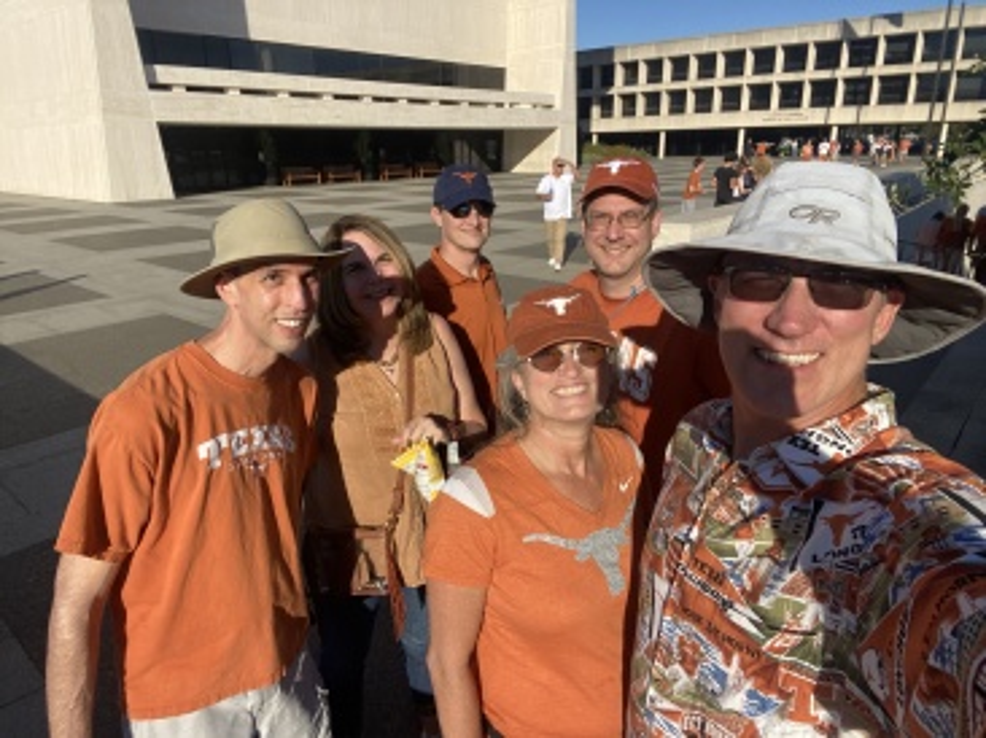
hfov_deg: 74.0
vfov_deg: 58.8
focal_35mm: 23
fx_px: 655
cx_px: 493
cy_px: 369
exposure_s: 1/1080
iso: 25
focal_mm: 2.71
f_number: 2.2
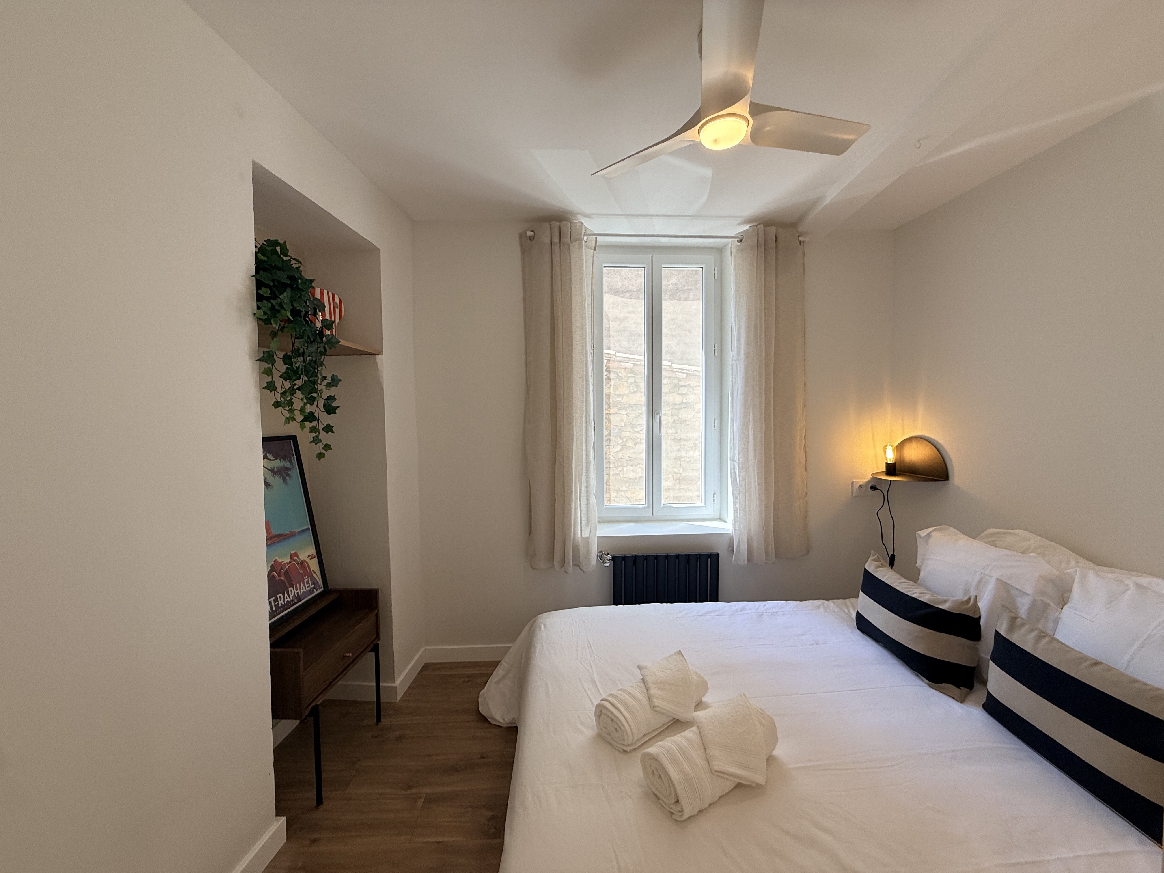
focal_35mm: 14
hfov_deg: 102.1
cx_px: 582
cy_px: 436
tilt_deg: -2.6
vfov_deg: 85.7
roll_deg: +0.6
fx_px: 471
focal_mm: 2.22
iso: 50
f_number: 2.2
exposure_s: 1/128
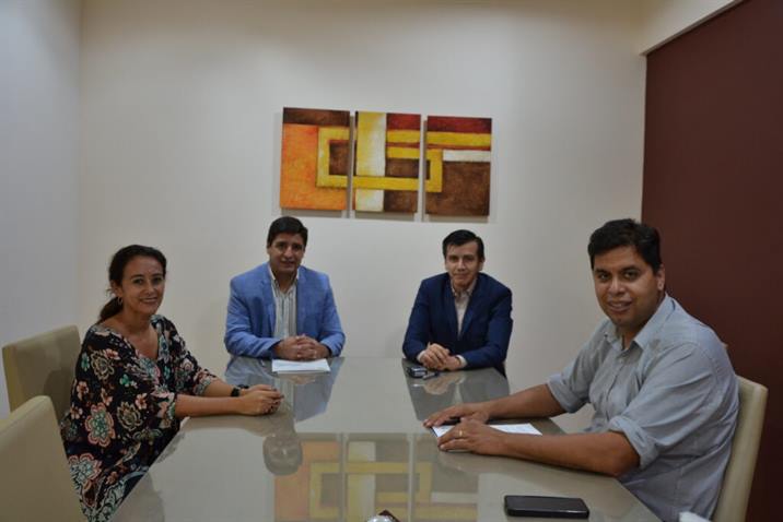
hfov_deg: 59.5
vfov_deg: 41.7
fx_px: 685
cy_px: 261
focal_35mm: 32
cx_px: 392
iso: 400
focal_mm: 21
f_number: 3.8
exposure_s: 1/20
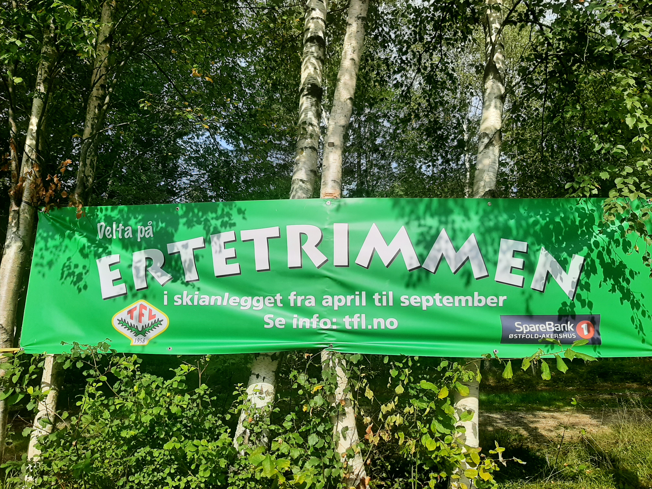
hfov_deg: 67.3
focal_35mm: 26
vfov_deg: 53.1
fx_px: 490
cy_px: 244
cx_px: 326
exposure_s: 1/2674
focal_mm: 3.93
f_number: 1.7
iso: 40
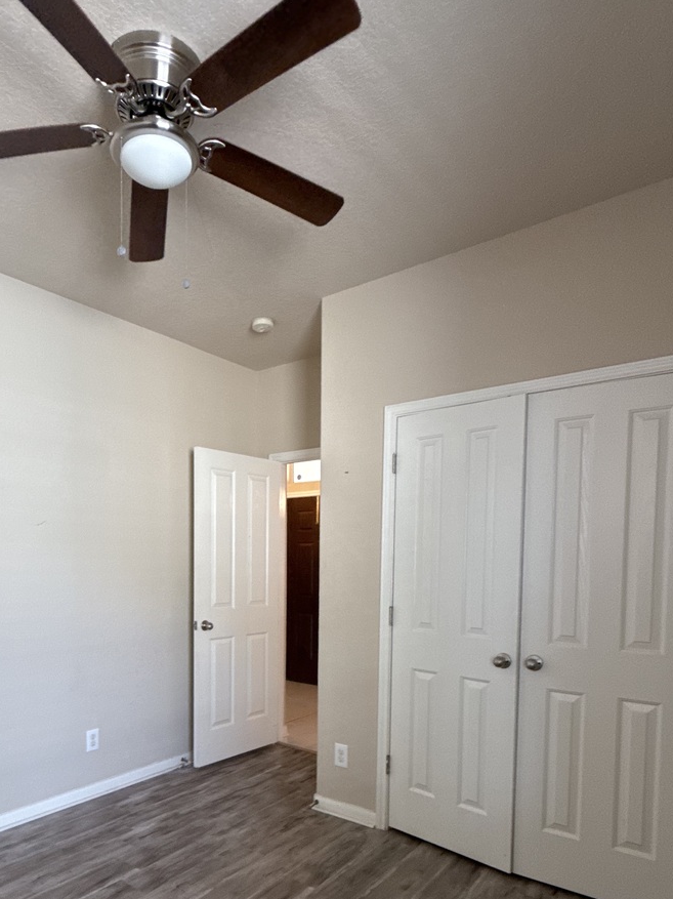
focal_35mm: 23
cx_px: 256
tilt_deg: -1.7
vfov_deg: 72.1
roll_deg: -0.8
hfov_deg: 58.2
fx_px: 597
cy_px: 586
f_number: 2.2
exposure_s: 1/120
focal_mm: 2.22
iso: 400
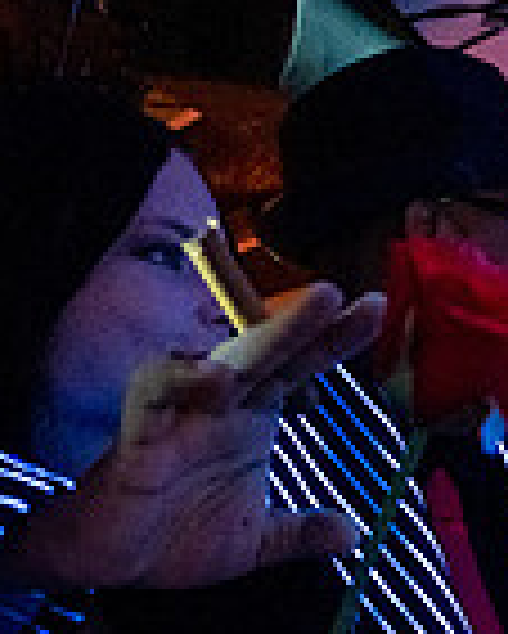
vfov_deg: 33.5
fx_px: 1014
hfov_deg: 26.2
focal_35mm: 54
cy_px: 524
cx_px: 544
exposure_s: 1/160
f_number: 2.8
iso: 3200
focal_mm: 14
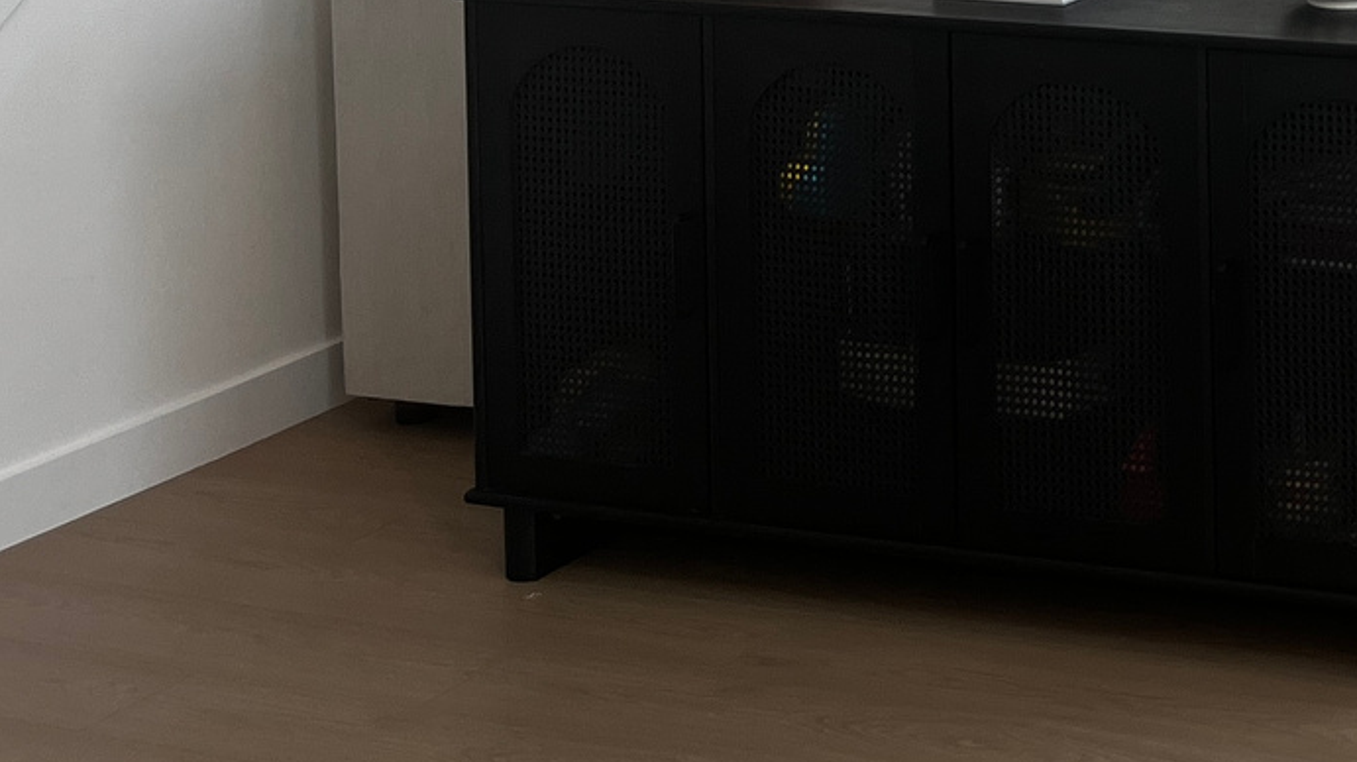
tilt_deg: -1.2
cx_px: 1993
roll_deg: +1.2
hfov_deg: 21.5
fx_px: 3021
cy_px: -575
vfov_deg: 13.1
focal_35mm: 84
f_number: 1.6
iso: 50
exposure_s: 1/363
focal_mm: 5.1
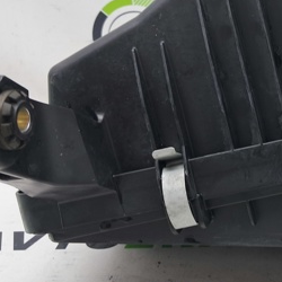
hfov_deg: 25.8
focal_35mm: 61
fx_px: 562
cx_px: 320
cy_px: 100
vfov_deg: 28.0
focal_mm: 4
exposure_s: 1/50
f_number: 1.8
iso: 50
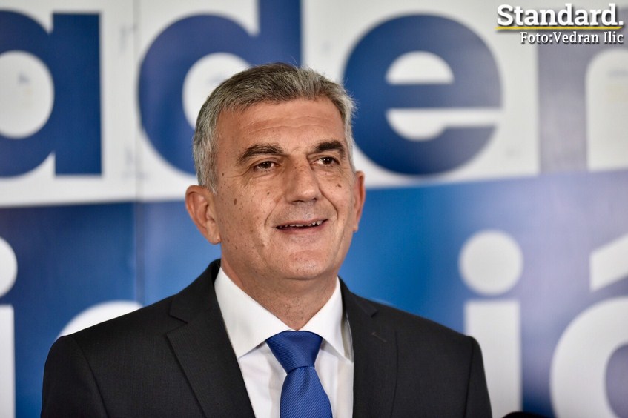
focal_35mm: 200
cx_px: 314
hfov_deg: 10.3
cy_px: 209
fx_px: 3487
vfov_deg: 6.9
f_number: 2.8
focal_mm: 200
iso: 400
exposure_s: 1/250
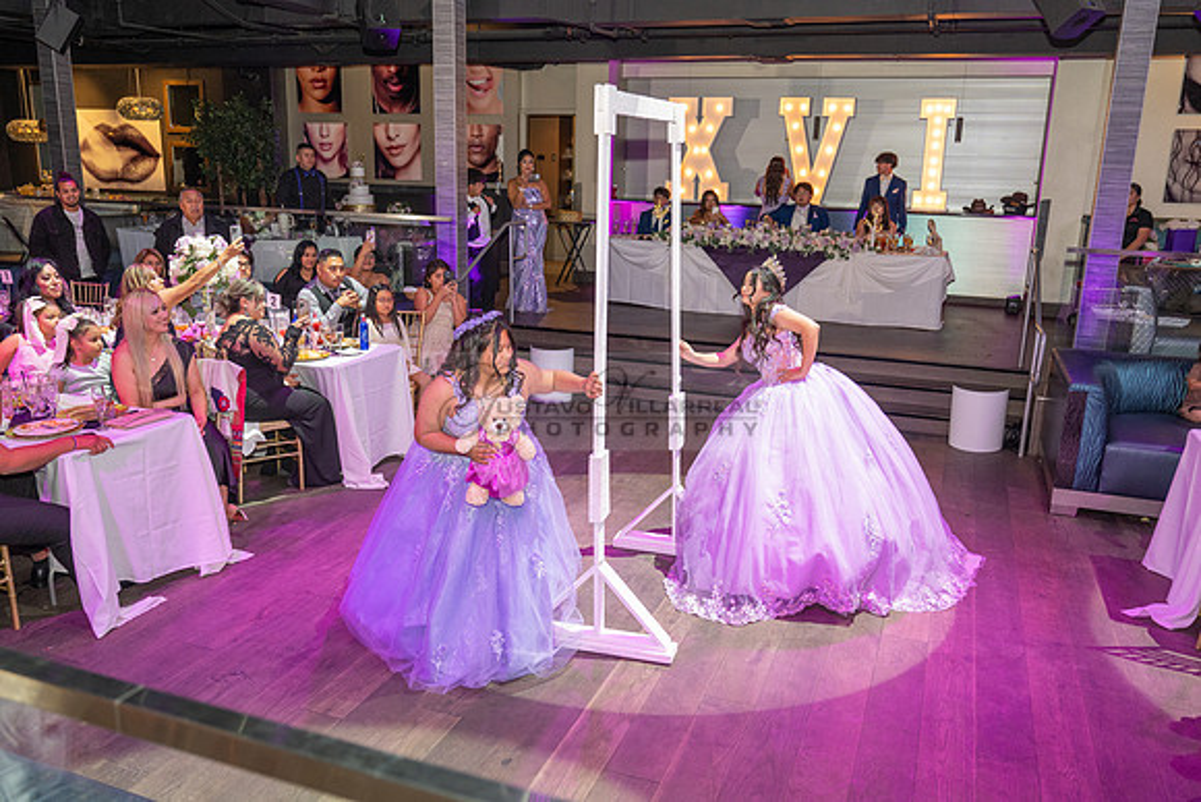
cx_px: 600
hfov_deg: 63.6
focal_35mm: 29
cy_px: 401
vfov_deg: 45.0
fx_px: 968
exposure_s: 1/125
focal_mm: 29
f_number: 3.5
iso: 1000
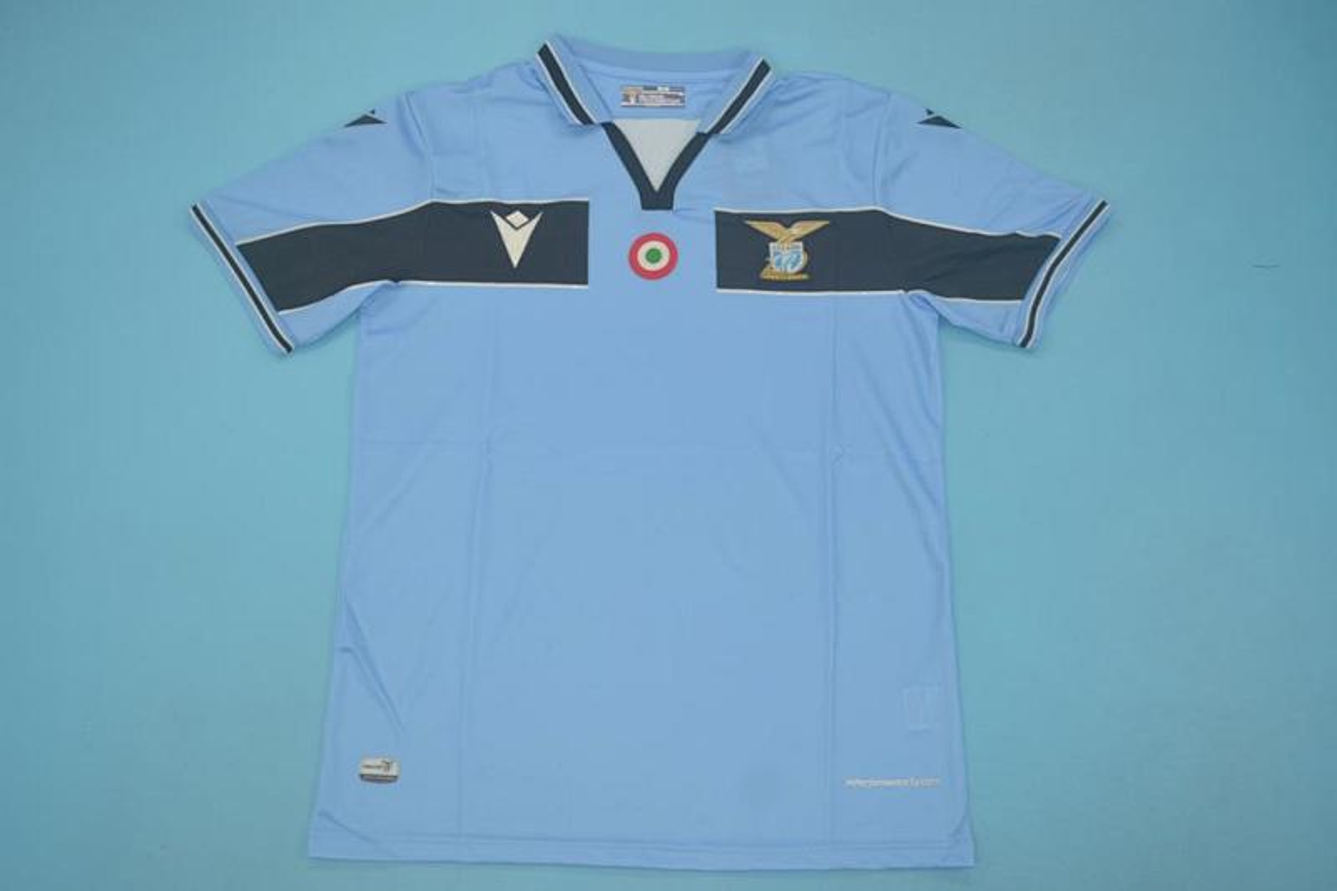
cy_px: 446
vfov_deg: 40.0
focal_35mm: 33
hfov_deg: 57.2
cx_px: 668
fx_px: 1225
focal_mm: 22
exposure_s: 1/160
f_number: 3.8
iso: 200
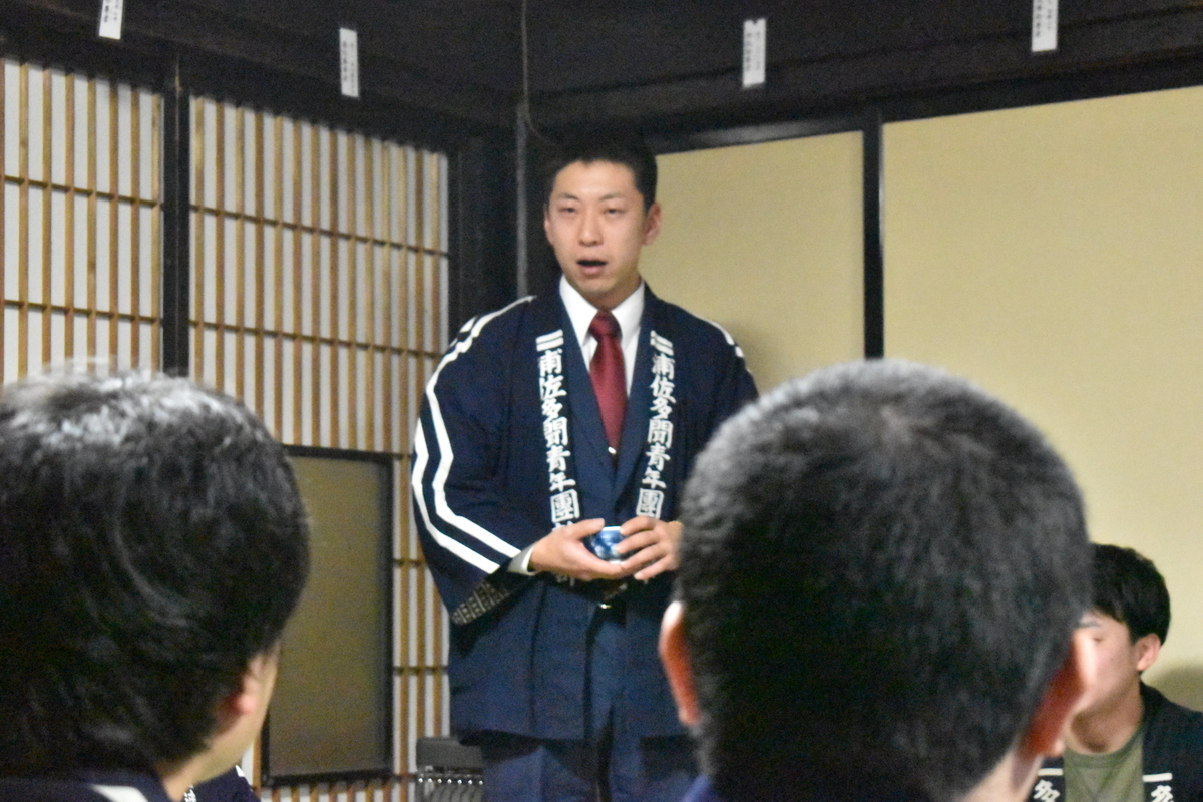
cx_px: 602
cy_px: 401
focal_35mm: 82
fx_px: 2757
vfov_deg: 16.6
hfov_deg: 24.6
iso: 25600
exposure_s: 1/125
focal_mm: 55
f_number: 5.6
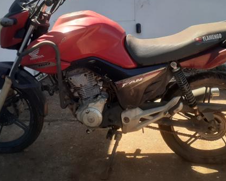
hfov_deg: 45.8
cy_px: 53
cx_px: 114
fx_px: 267
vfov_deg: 36.7
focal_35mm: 40
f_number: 1.9
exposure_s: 1/392
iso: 40
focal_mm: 3.6
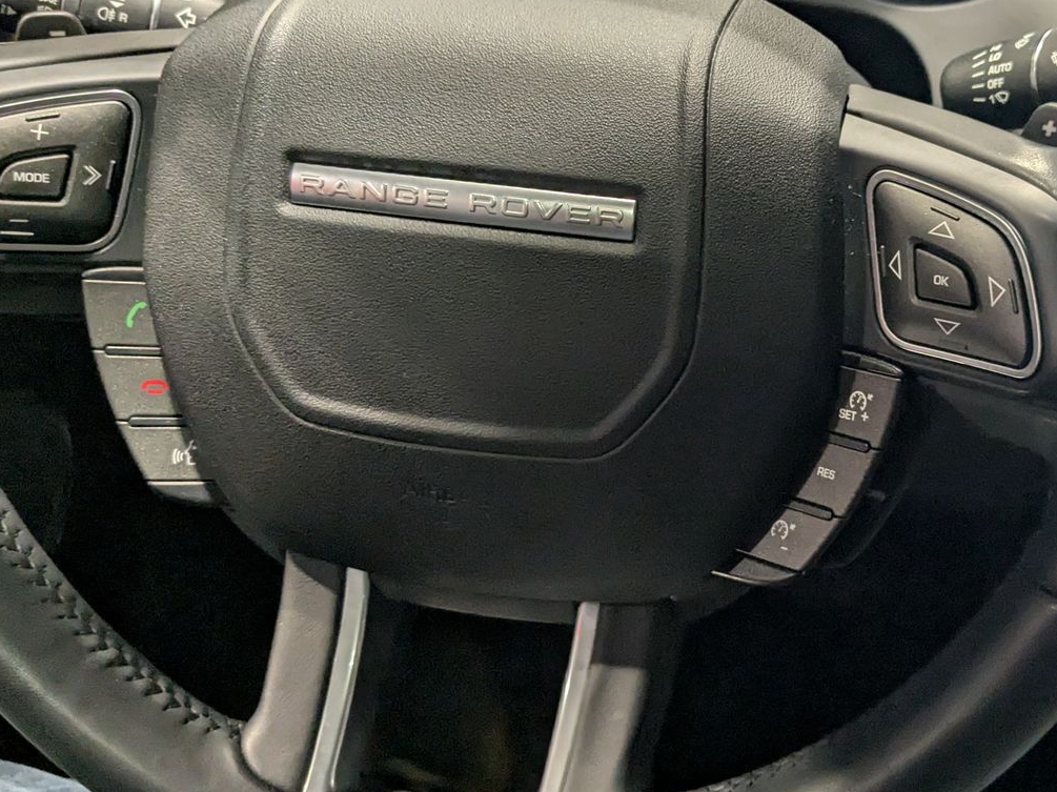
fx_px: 1313
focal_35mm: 43
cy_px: 301
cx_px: 770
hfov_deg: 42.7
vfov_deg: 33.4
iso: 363
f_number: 1.73
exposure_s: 1/120
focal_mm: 4.38
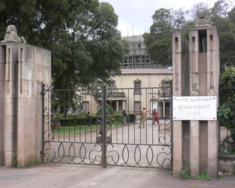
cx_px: 111
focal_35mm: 54
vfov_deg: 28.1
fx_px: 376
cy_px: 94
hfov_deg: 34.7
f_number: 3.4
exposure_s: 1/200
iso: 80
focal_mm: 8.5
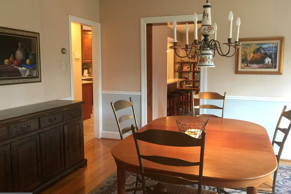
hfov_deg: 60.3
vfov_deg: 42.3
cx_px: 146
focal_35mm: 31
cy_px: 92
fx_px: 251
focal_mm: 4.15
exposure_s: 1/15
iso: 125
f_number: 2.2
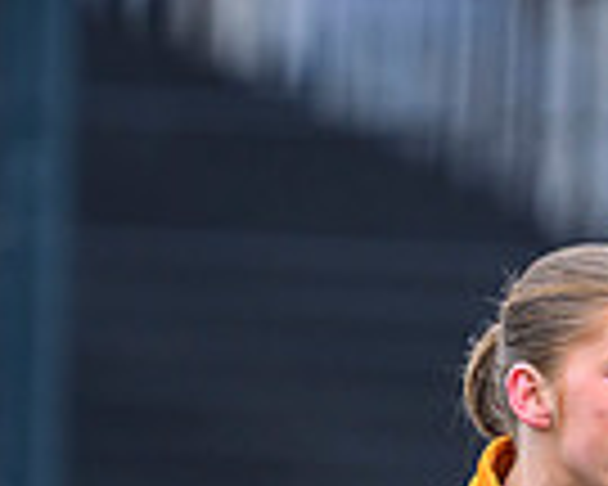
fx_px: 44518
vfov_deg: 0.6
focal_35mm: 2474
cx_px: 798
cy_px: 944
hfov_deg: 0.8
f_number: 3.2
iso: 500
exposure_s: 1/1600
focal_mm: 400
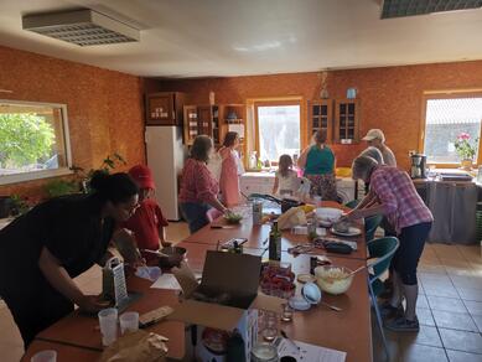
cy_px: 181
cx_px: 241
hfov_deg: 65.3
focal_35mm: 27
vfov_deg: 51.4
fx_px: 376
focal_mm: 5.58
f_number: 1.8
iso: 50
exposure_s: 1/115
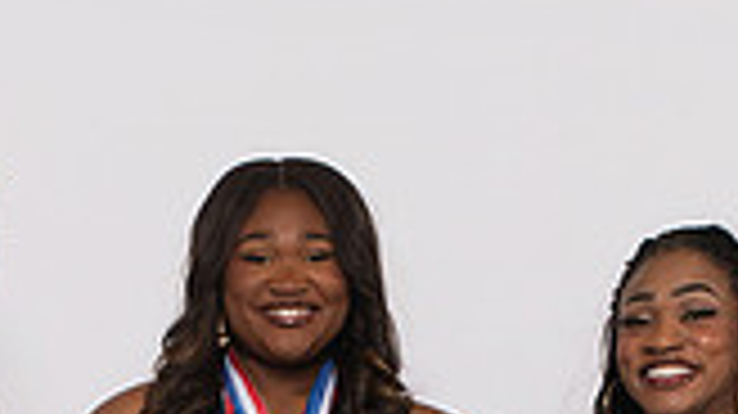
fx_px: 1799
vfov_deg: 11.2
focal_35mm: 92
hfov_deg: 23.1
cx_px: 297
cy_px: 950
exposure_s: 1/320
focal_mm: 32
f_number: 8
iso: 640
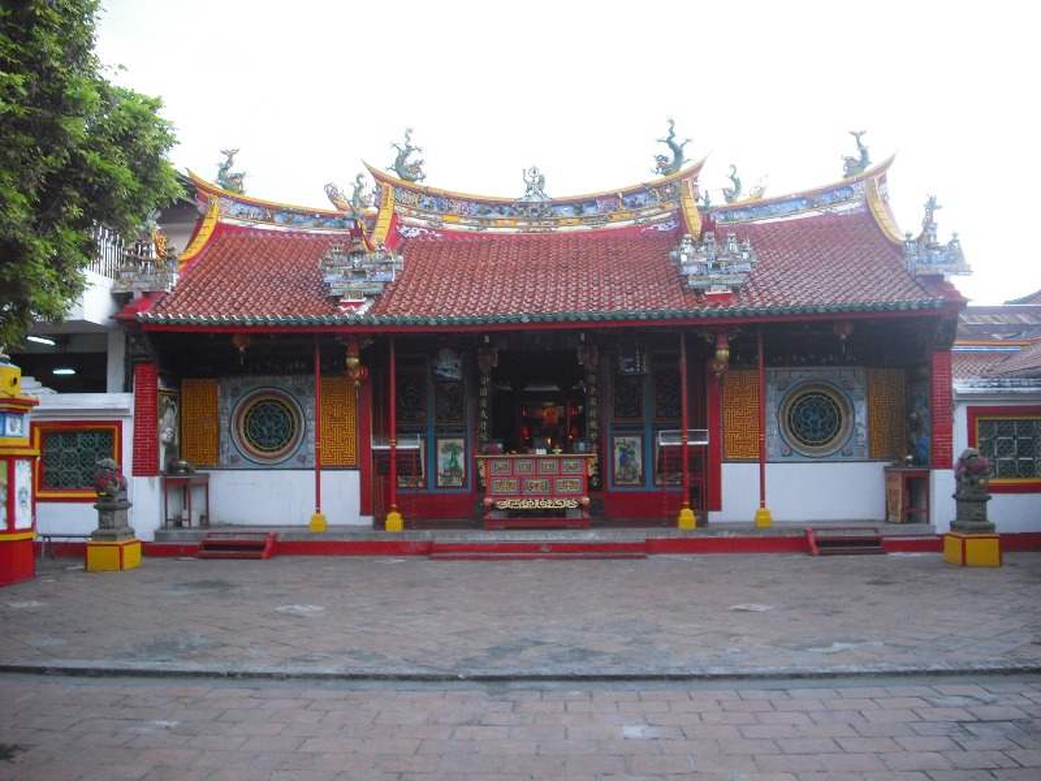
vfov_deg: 37.7
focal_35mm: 38
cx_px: 520
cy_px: 390
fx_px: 1143
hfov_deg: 49.0
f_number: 2.8
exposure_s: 1/80
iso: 200
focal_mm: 6.2
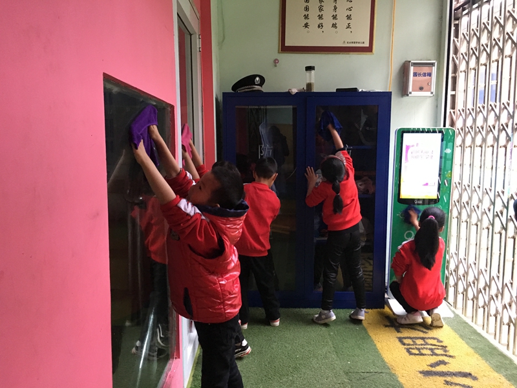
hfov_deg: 61.7
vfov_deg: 48.2
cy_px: 194
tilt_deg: -6.2
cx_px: 258
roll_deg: +0.6
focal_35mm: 29
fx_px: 433
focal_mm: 4.15
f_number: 2.2
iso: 200
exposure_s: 1/25
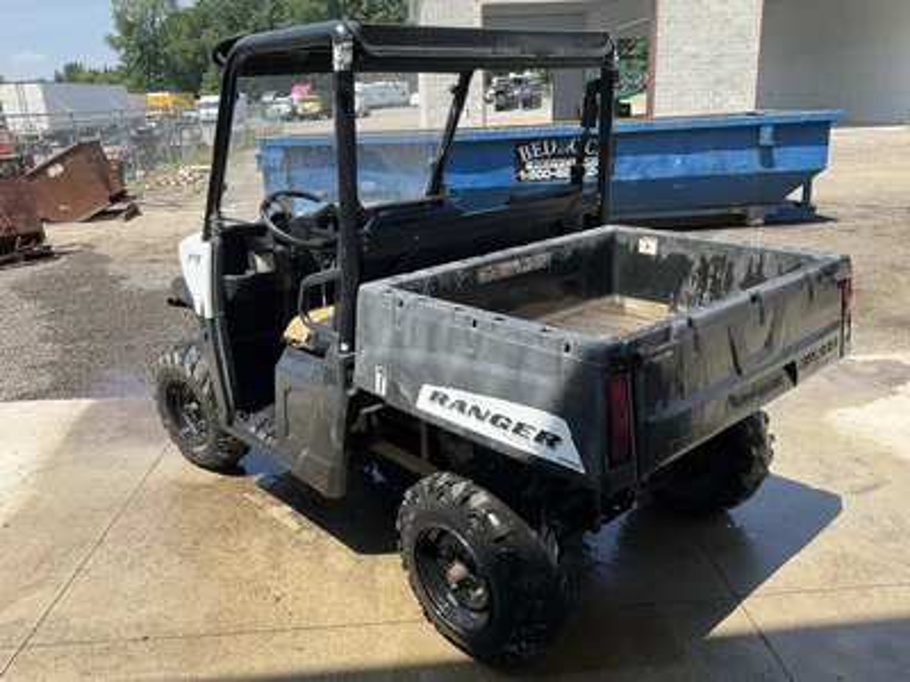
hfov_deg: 61.7
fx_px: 762
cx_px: 455
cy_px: 341
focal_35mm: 29
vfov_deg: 48.2
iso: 25
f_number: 1.8
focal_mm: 3
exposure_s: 1/804
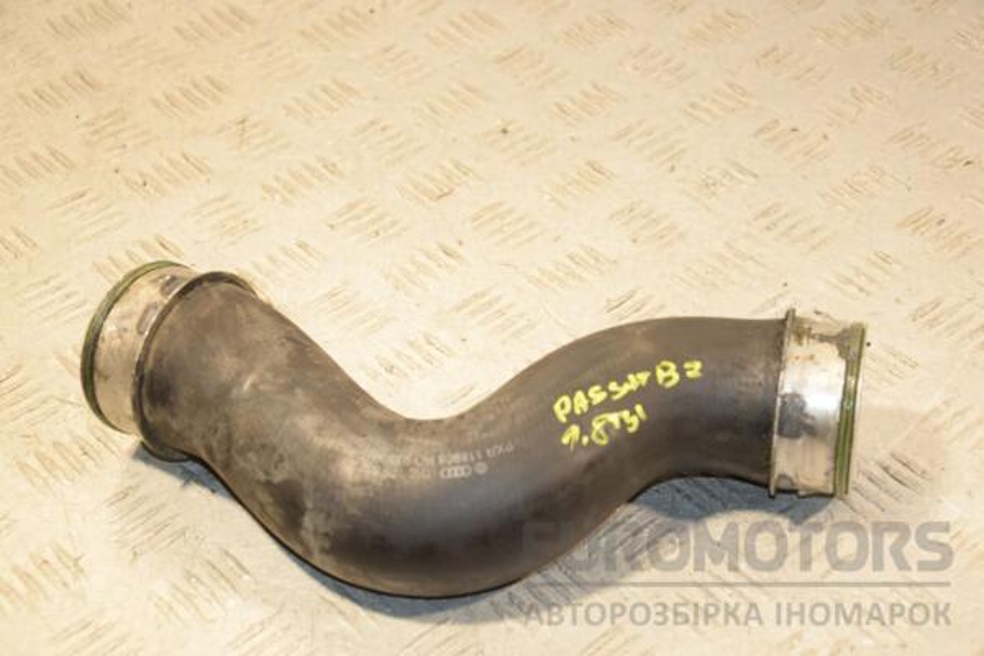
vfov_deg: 18.2
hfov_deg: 27.0
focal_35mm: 75
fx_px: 2050
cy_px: 328
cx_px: 492
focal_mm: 50
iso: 800
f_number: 5
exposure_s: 1/200
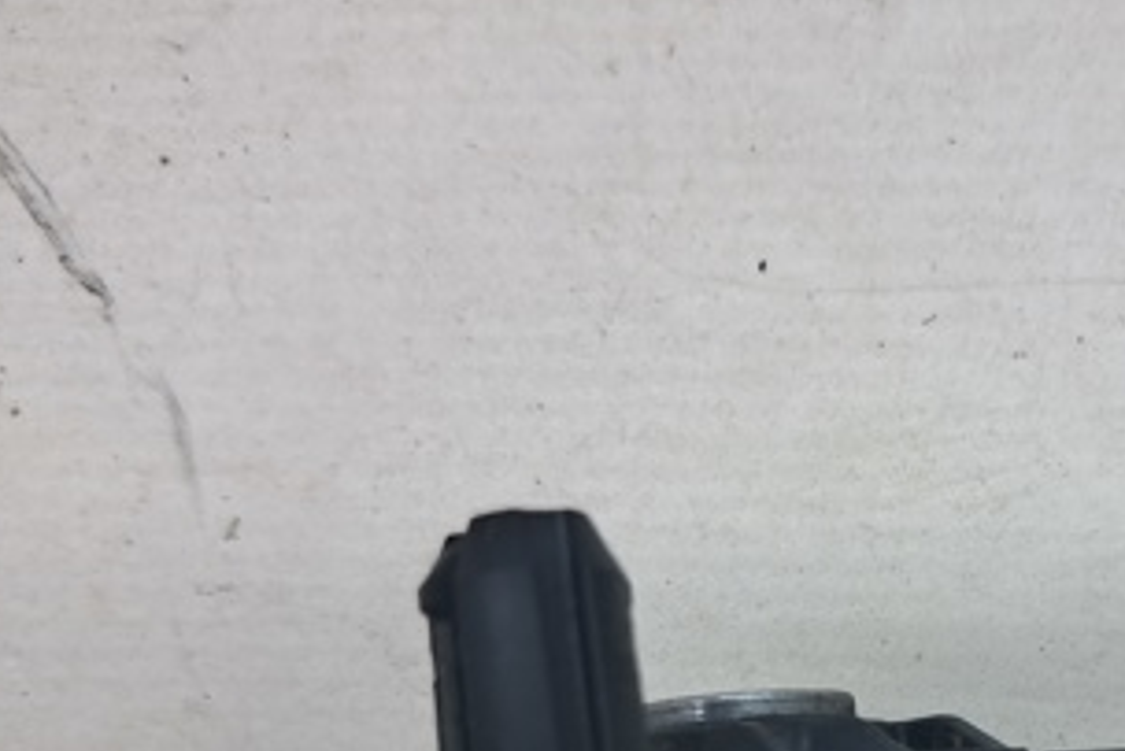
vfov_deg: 21.9
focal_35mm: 59
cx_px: 951
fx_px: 1845
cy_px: 808
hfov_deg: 32.7
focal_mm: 4
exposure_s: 1/50
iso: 50
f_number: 1.8
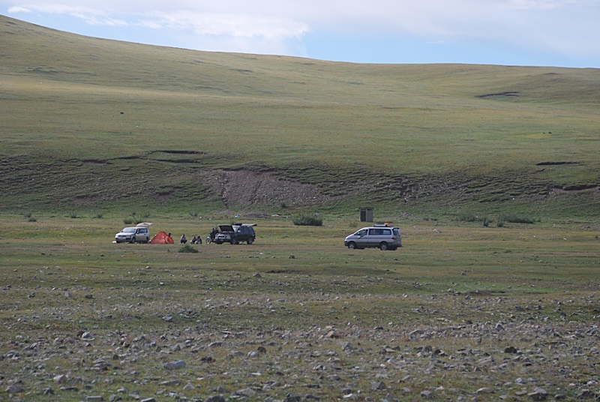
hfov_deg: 18.2
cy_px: 201
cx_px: 300
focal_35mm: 112
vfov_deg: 12.2
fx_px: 1878
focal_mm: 75
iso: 400
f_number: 5.6
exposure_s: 1/1000
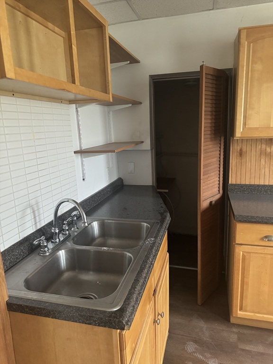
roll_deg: +0.9
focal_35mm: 24
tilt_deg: -10.7
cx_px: 136
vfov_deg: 71.6
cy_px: 182
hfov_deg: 56.8
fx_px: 252
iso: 800
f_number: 1.78
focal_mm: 6.76
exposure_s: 1/40
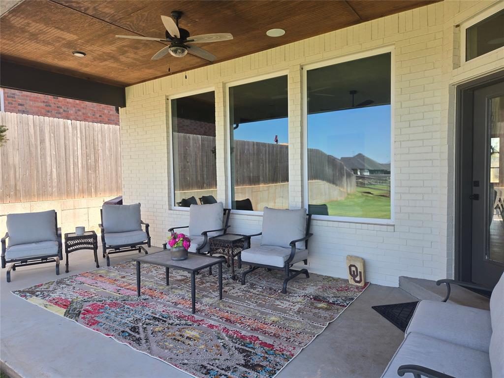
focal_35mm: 23
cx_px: 252
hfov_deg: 73.9
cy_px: 189
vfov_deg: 58.9
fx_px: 335
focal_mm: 5.4
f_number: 1.8
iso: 25
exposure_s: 1/274
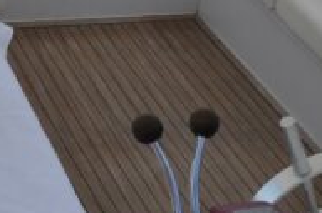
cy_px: -6
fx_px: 964
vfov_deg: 12.4
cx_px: -32
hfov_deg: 18.3
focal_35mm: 108
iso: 100
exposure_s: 1/320
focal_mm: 18
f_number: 9
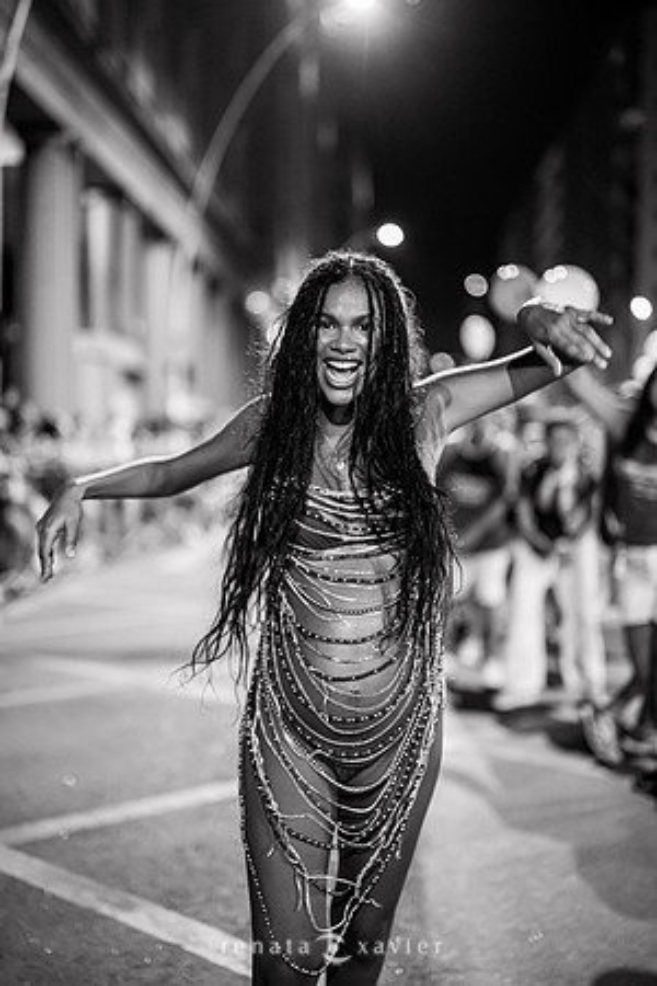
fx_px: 1369
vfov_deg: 39.6
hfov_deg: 27.0
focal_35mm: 50
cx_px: 328
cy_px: 493
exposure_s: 1/320
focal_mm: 50
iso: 2000
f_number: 1.2
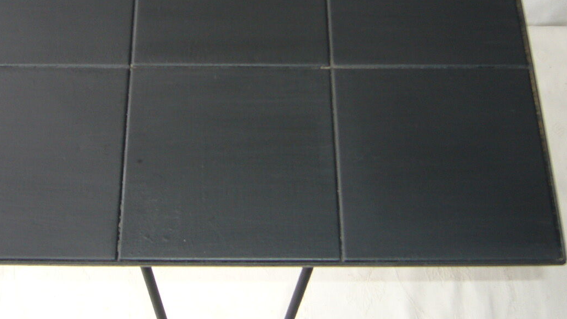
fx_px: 887
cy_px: 52
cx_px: 234
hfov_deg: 35.3
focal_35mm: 59
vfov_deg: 20.1
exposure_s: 1/60
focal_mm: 5.8
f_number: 2.8
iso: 80
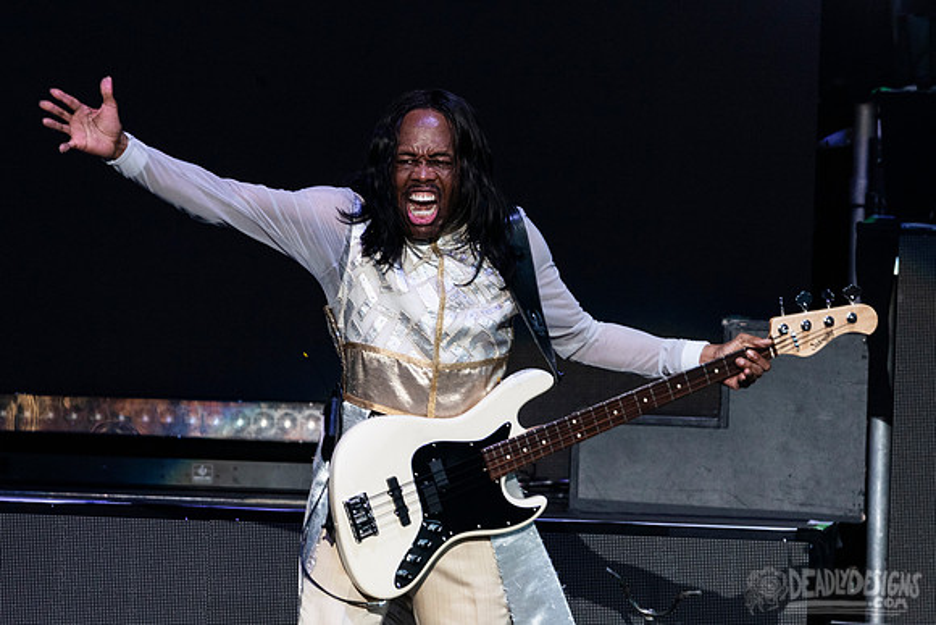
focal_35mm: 875
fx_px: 22747
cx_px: 492
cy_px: 317
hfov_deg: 2.4
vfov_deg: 1.6
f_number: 6.3
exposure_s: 1/500
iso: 1000
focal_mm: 600
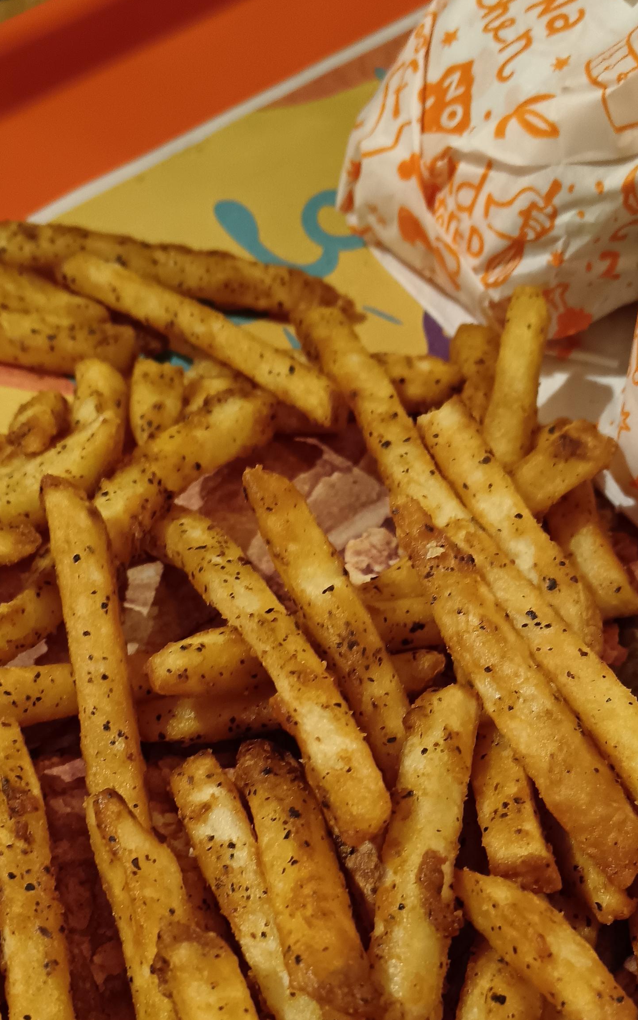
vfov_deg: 38.5
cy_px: 777
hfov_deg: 25.3
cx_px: 305
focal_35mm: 51
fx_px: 1419
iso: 743
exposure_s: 1/50
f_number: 1.9
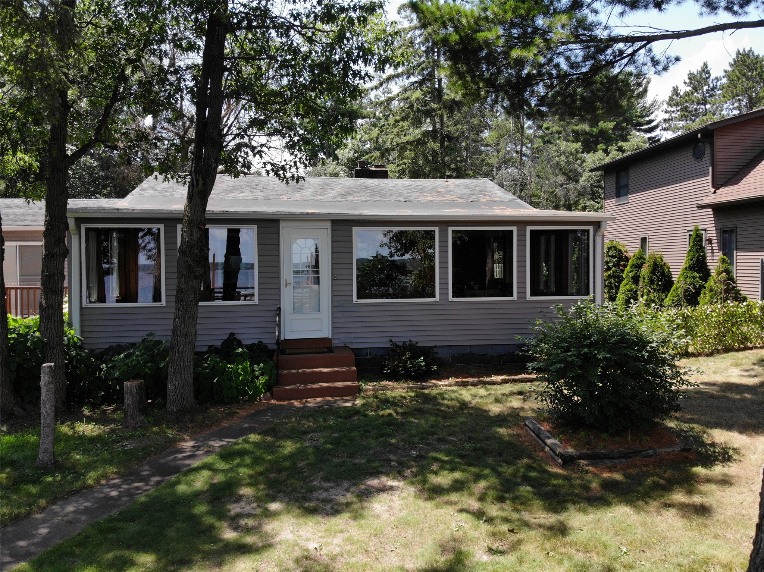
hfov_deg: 71.6
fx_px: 529
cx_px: 382
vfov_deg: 56.8
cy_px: 286
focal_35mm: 24
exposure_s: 1/388
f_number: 2.8
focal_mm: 4.5
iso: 100
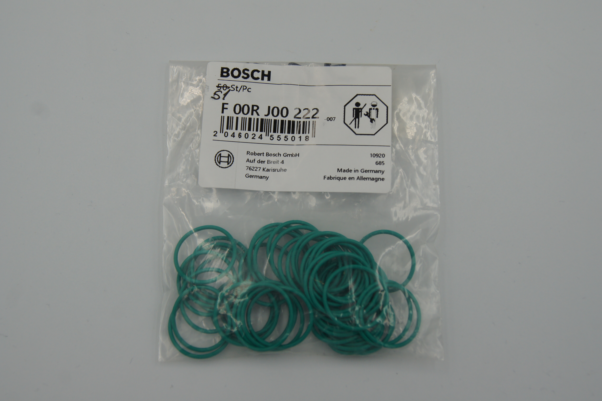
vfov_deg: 29.8
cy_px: 200
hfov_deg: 43.6
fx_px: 752
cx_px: 301
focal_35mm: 45
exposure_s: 1/320
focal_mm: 30
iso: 200
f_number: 5.6
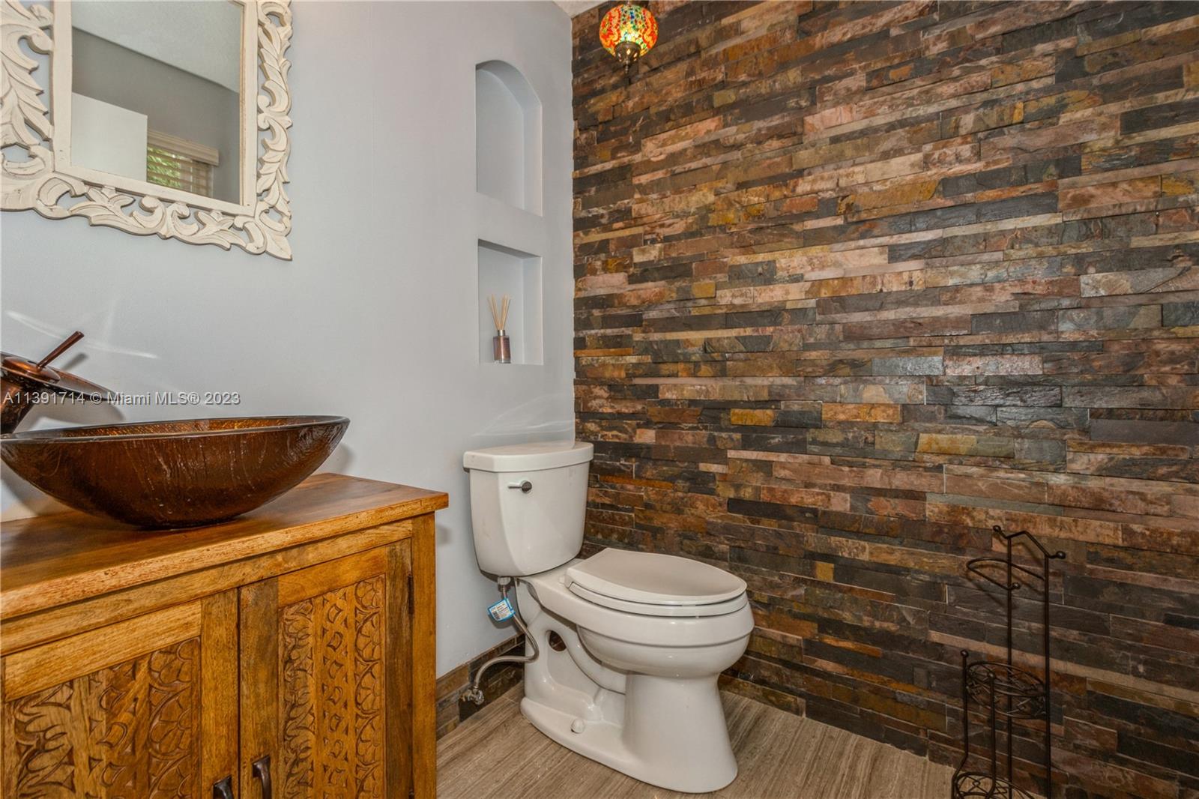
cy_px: 400
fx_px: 499
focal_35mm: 15
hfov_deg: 100.4
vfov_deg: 77.3
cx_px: 600
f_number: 5
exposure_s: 1/60
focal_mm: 10
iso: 250
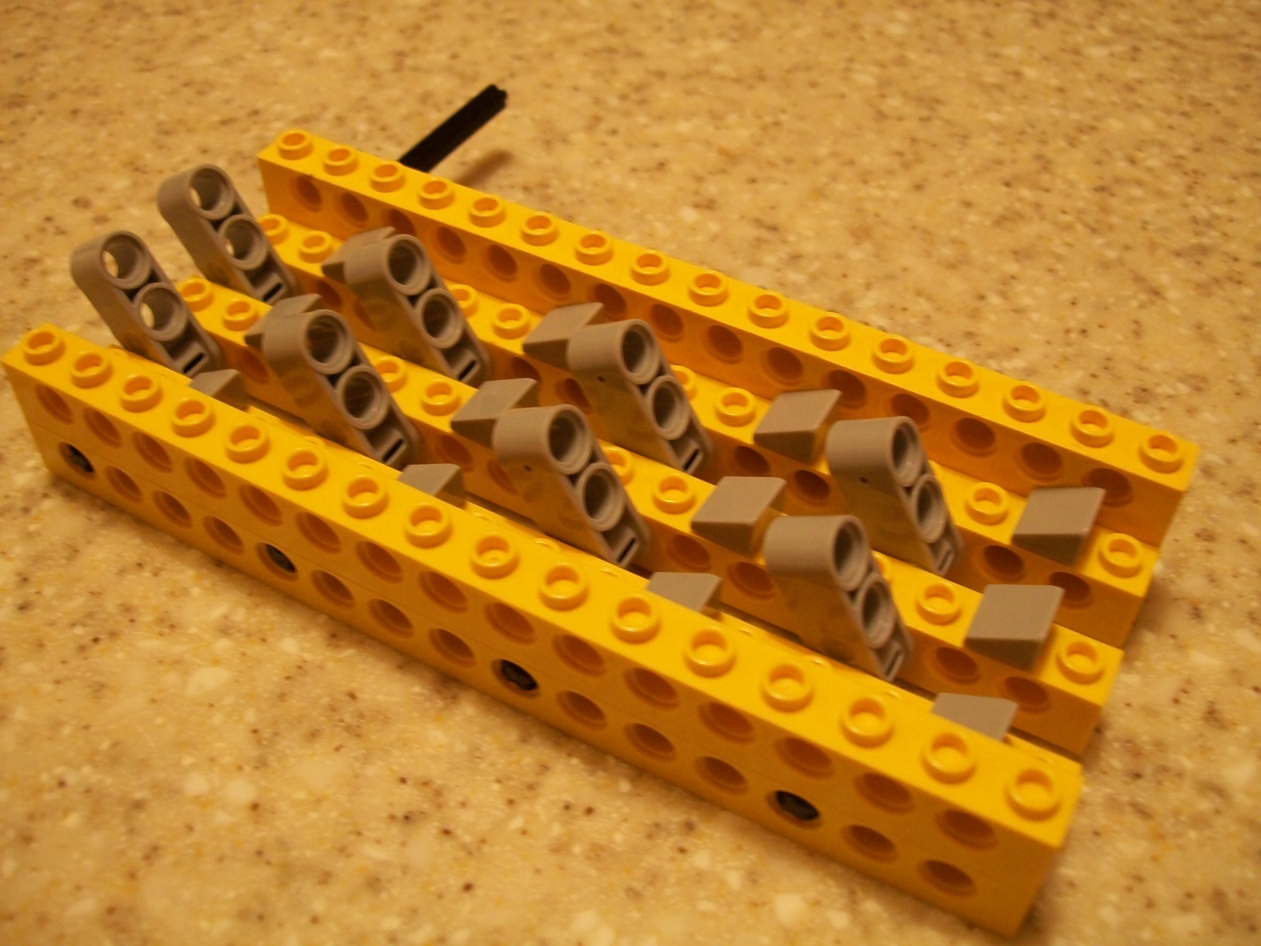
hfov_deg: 51.4
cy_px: 473
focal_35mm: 36
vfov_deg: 39.7
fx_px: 1311
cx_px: 630
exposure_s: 1/15
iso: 160
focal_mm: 6
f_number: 2.7
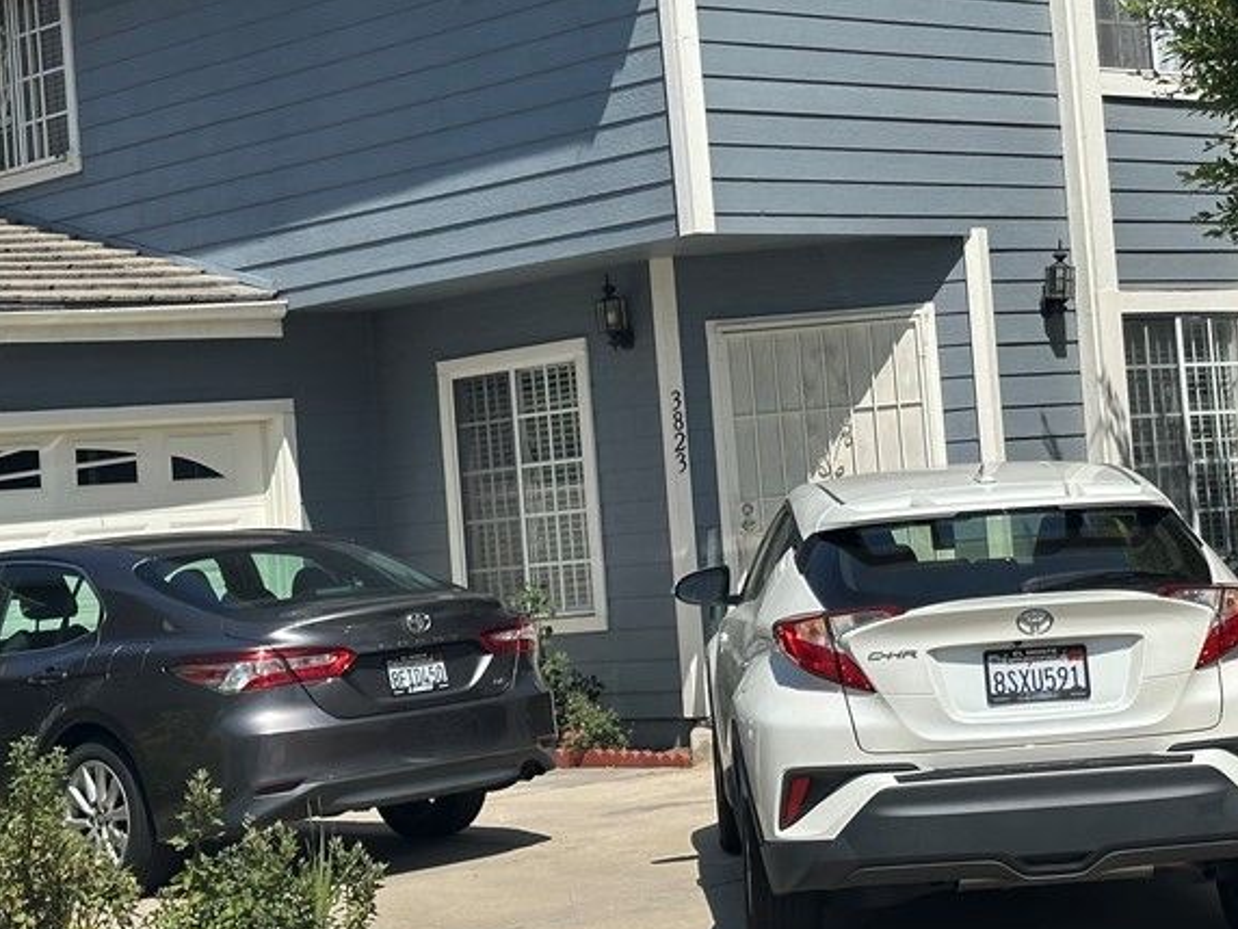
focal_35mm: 86
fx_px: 3076
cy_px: 295
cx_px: 792
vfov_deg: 17.1
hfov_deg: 22.7
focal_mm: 6.86
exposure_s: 1/5000
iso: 64
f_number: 1.78
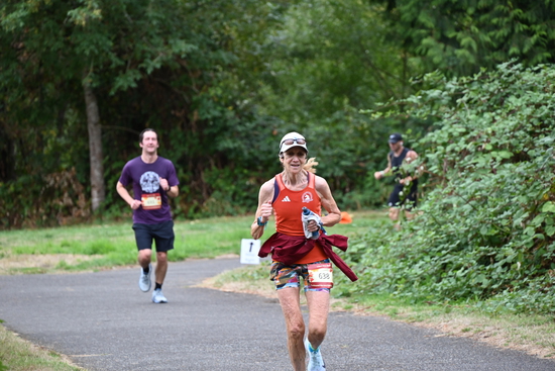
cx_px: 278
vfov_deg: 6.9
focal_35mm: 200
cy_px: 186
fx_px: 3084
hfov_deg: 10.3
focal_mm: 200
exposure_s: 1/250
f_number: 6.3
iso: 900
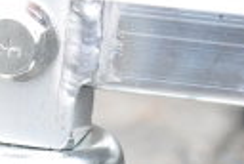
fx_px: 1746
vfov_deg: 5.2
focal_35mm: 257
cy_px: 365
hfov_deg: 8.0
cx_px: 152
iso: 200
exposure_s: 1/100
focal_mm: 36
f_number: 5
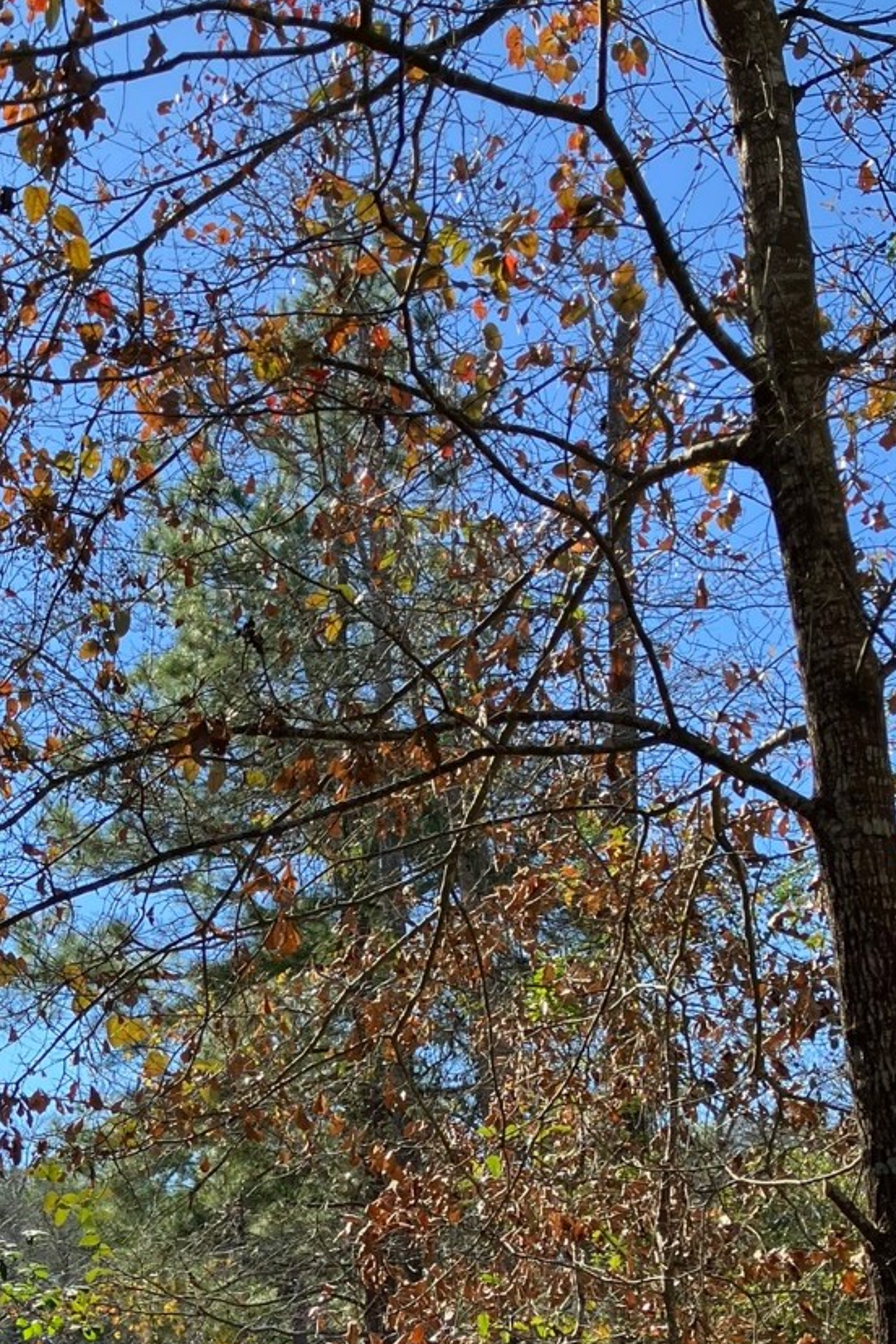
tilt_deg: +14.7
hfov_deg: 24.0
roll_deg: -0.9
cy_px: 1104
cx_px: 0
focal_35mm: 54
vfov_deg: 35.5
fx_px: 2016
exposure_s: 1/736
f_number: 1.8
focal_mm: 3.99
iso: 32
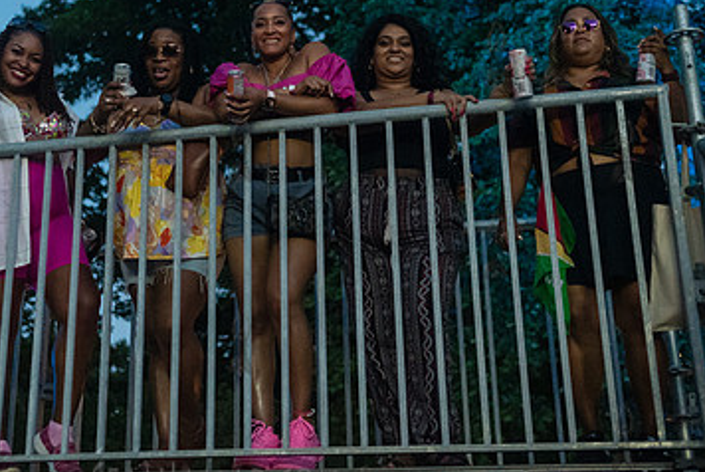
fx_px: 1117
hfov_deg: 34.7
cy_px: 148
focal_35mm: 57
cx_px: 240
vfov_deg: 23.7
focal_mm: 35
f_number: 2.5
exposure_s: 1/160
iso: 8000
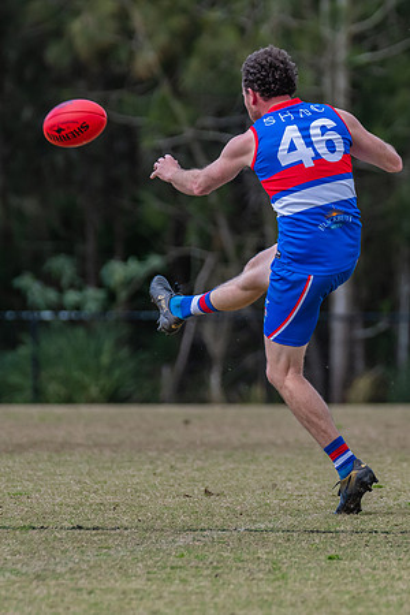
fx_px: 9399
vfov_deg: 3.7
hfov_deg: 2.5
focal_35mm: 550
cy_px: 282
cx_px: 307
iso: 800
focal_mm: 290
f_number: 5
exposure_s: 1/1600
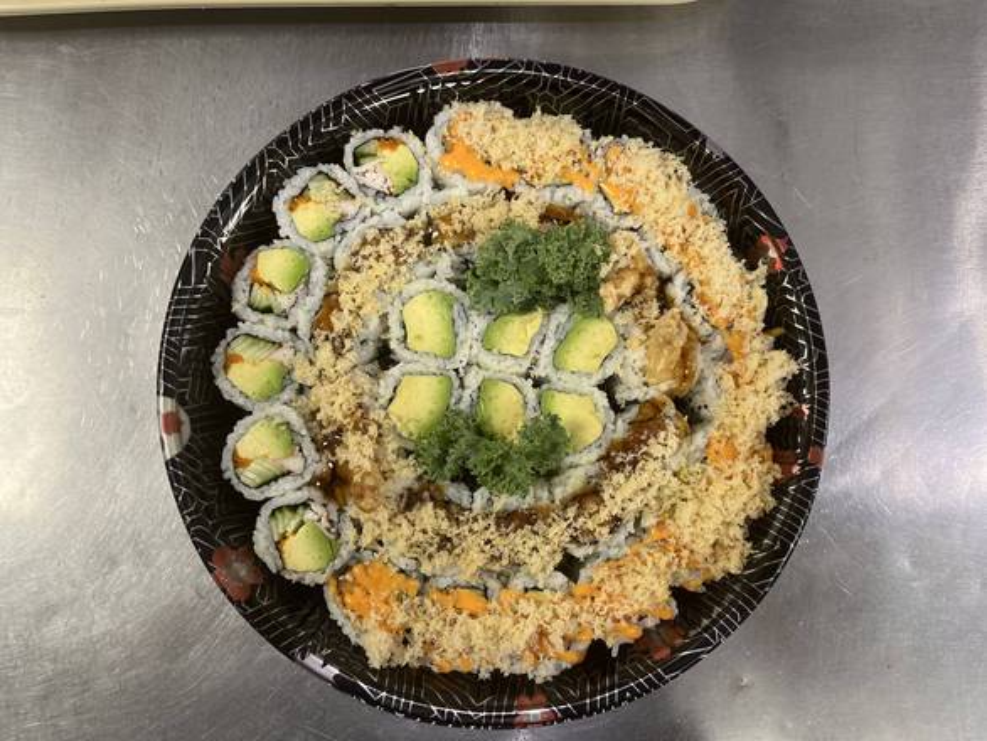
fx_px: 742
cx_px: 494
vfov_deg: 53.1
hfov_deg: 67.3
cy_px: 370
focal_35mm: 26
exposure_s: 1/120
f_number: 1.6
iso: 125
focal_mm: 5.1
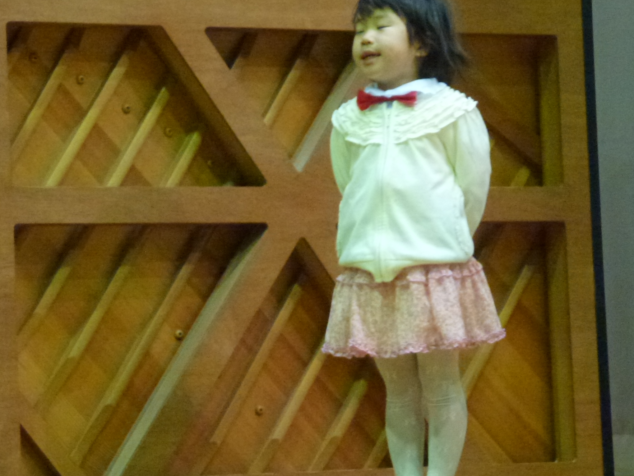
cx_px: 392
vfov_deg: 5.6
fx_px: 4836
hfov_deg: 7.5
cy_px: 232
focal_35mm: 264
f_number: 5.4
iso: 800
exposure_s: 1/15
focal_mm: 32.6
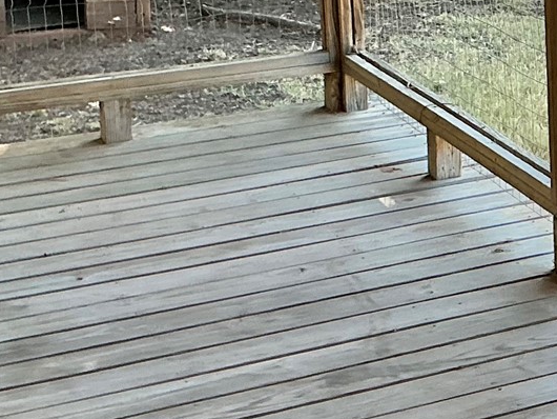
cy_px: -80
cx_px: 755
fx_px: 1690
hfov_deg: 17.4
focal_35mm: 105
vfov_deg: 13.7
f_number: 1.8
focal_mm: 3
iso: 25
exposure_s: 1/307
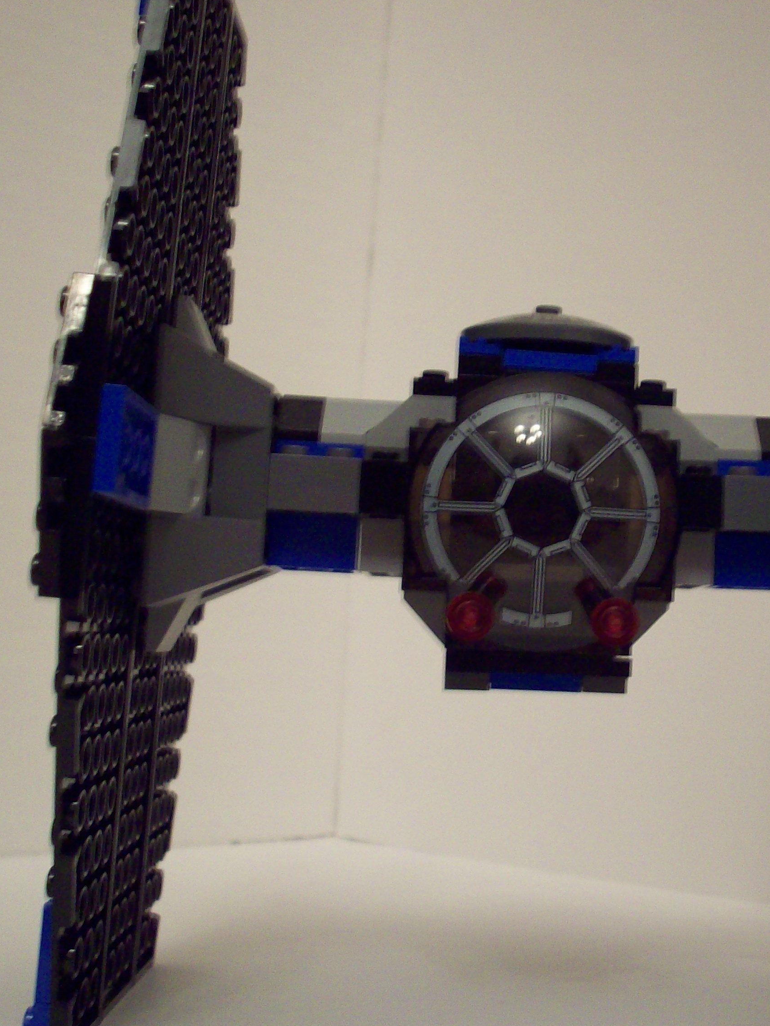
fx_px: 1838
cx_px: 595
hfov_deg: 23.4
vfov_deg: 31.2
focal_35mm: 62
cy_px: 517
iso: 160
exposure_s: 1/9.66
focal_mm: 7.6
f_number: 3.1
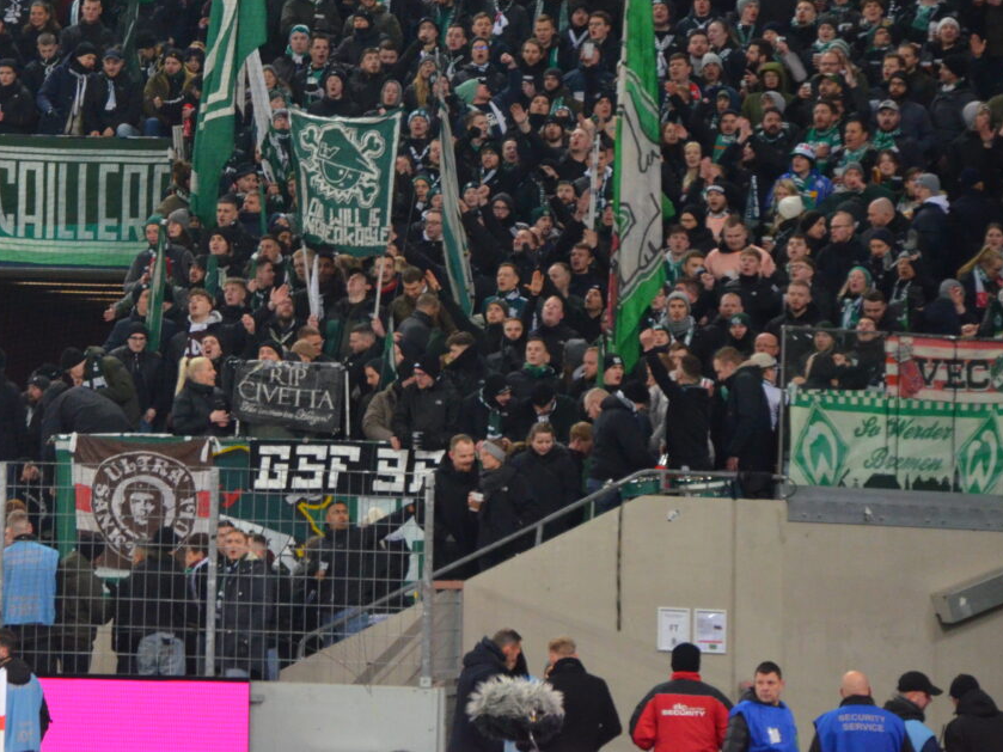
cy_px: 142
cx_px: 139
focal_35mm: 247
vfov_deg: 6.0
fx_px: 7156
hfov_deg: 8.0
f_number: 5.6
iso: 2200
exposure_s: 1/125
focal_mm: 90
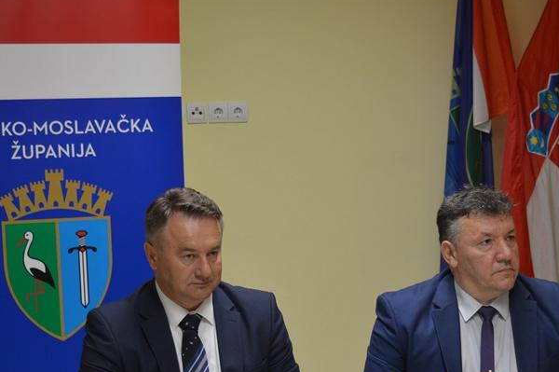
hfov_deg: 23.3
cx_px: 388
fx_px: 1350
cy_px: 296
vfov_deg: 15.6
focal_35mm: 87
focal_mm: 34
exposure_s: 1/50
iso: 400
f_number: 4.5
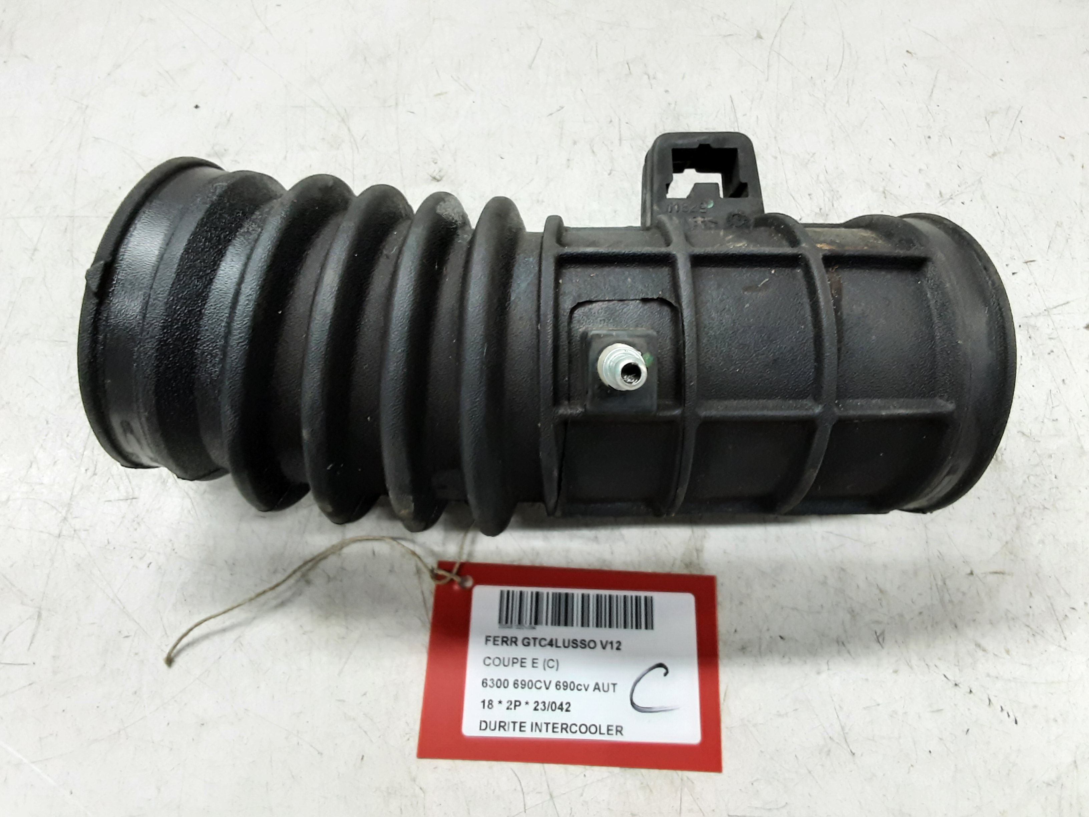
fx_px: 849
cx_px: 544
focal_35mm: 27
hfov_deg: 65.3
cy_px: 408
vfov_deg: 51.4
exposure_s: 1/33
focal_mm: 2.91
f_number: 1.9
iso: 125
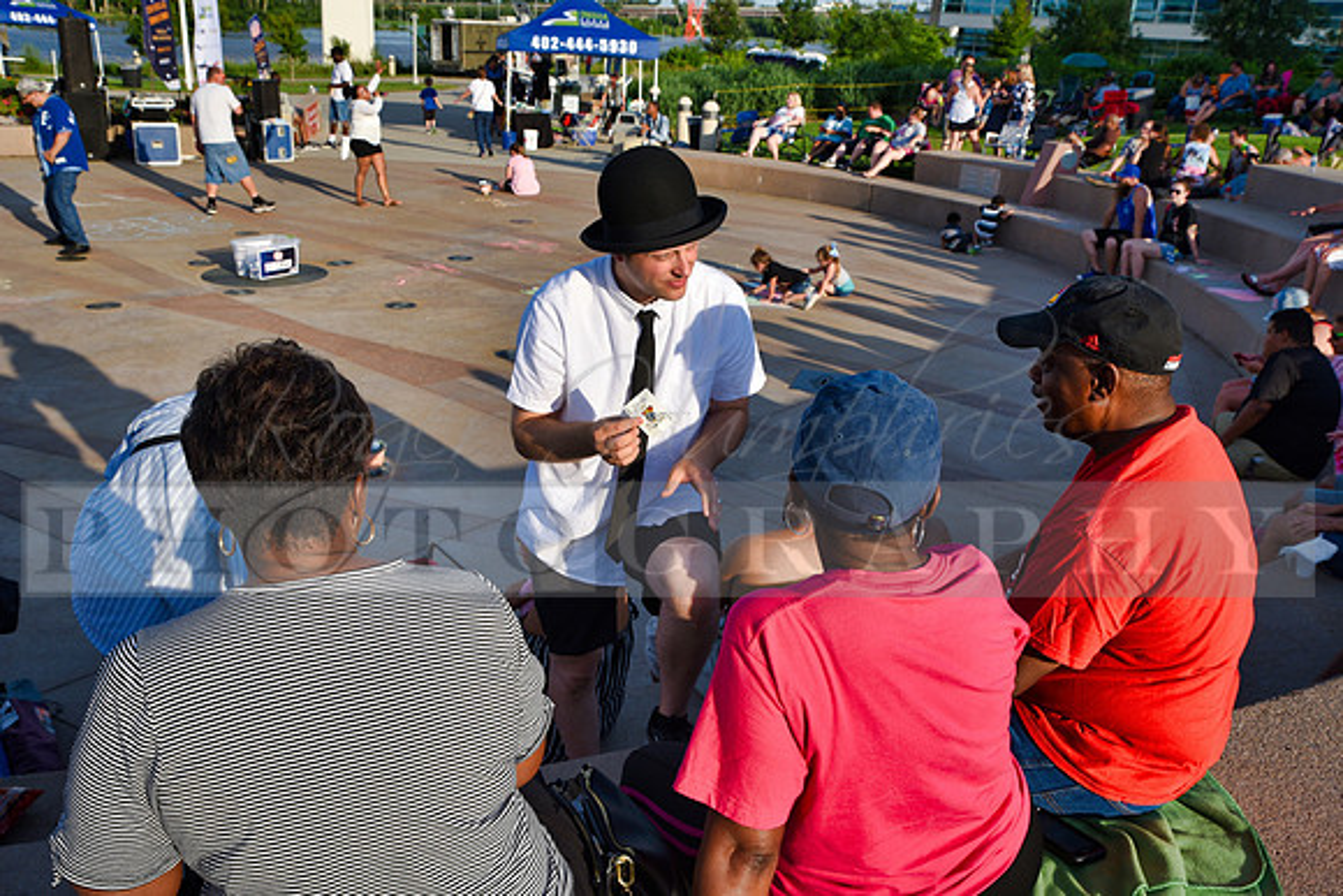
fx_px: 1194
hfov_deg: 58.7
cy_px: 448
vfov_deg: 41.1
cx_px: 672
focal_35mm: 32
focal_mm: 32
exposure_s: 1/320
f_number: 9
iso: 200
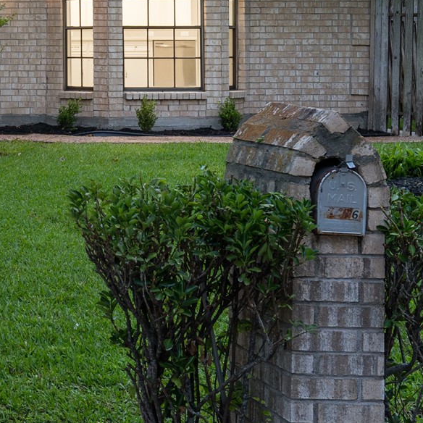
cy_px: 23
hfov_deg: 15.6
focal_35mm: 98
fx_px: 1355
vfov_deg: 17.4
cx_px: -293
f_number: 9
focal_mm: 31
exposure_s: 2.5
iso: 320
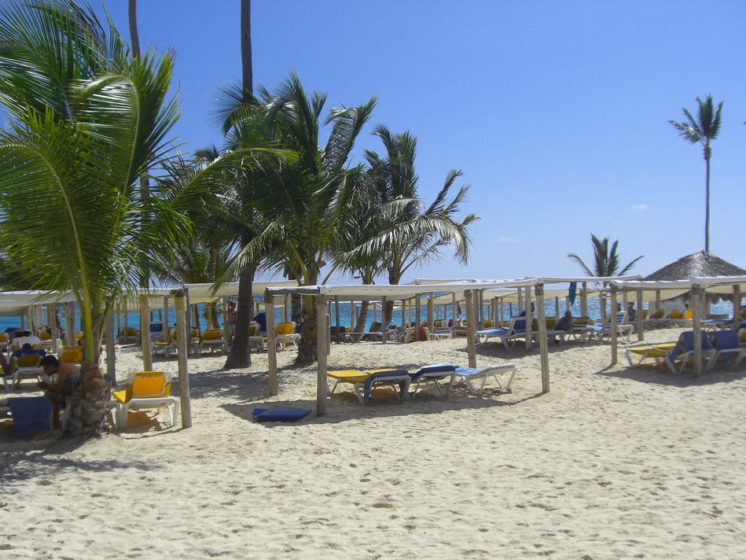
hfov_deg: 45.8
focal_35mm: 41
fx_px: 884
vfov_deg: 35.1
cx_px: 375
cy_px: 301
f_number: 8
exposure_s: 1/250
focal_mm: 6.2
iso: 64
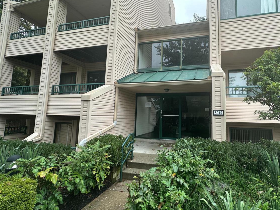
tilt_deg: +5.3
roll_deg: -1.3
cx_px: 169
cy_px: 100
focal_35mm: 18
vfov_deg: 71.5
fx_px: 146
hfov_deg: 86.6
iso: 40
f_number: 2.2
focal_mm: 2.22
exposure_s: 1/198
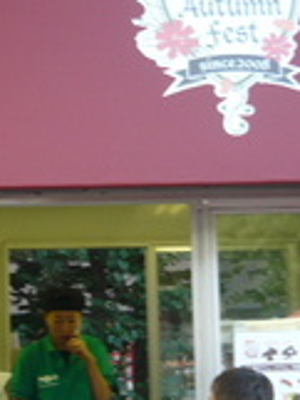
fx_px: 992
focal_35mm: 86
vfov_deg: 22.7
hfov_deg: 17.1
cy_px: 222
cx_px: 67
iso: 100
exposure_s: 1/40
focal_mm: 5.5
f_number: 2.8
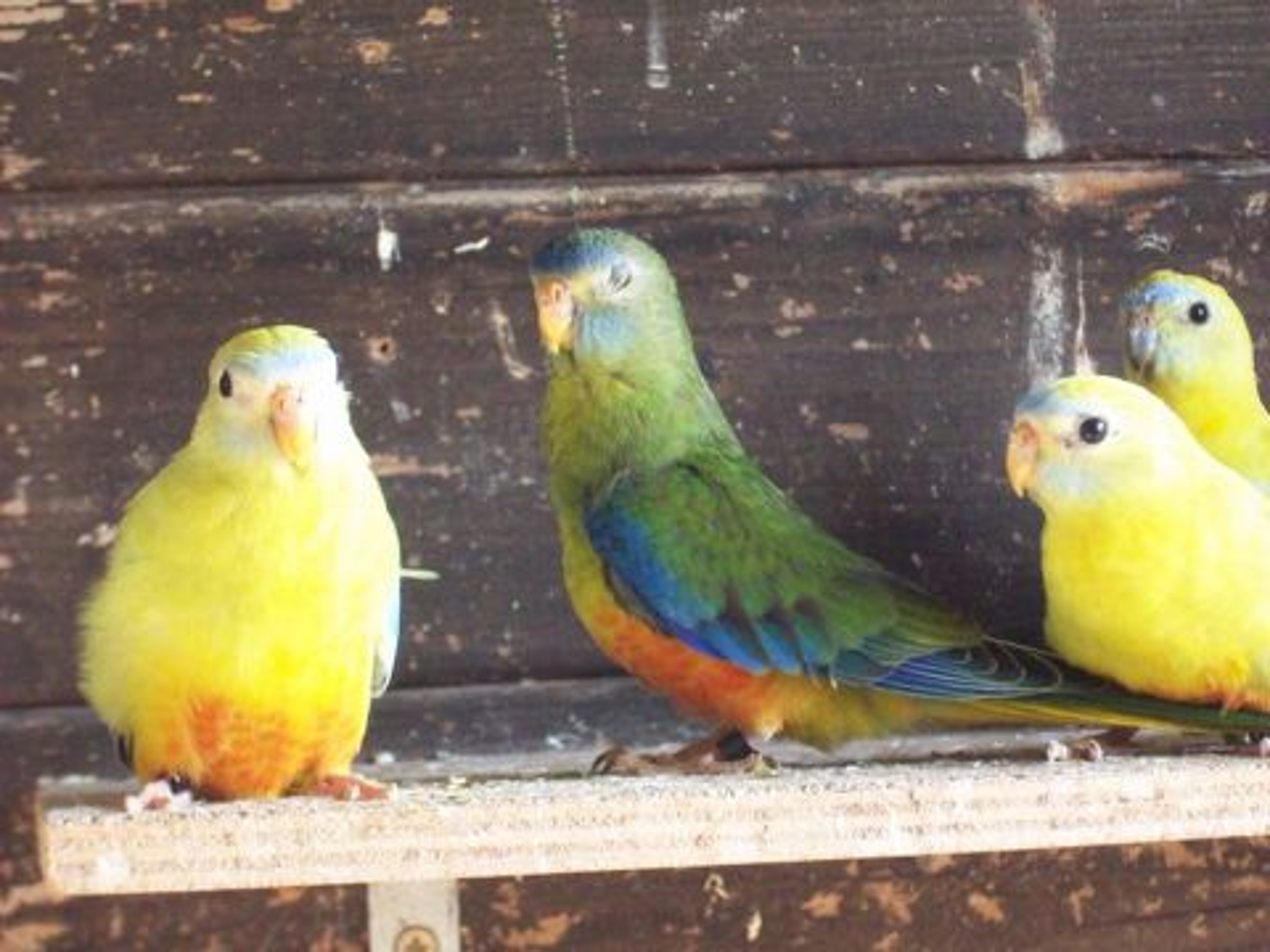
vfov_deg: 13.3
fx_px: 4072
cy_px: 476
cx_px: 635
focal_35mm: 111
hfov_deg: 17.7
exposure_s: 1/64.5
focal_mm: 18.6
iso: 400
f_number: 5.2
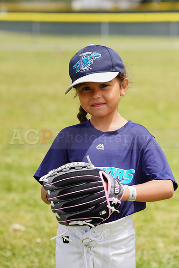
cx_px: 90
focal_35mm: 235
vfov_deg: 8.8
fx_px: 1752
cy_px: 134
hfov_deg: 5.9
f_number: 9
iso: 100
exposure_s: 1/250
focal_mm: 235
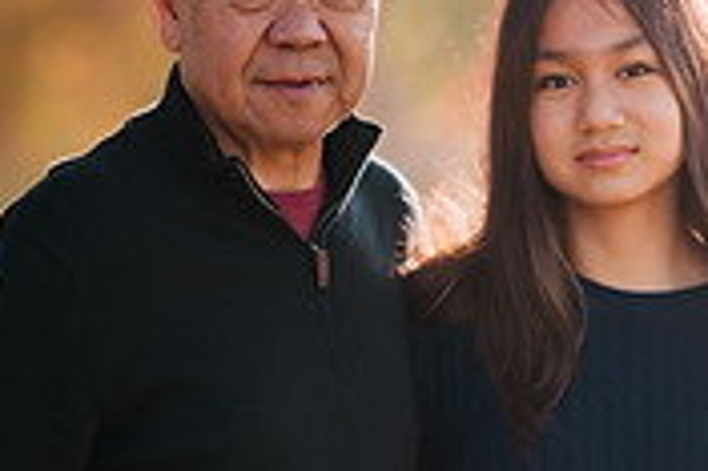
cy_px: 382
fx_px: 6798
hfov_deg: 6.0
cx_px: 451
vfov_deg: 4.0
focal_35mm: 346
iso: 80
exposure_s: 1/320
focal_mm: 135
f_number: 1.8
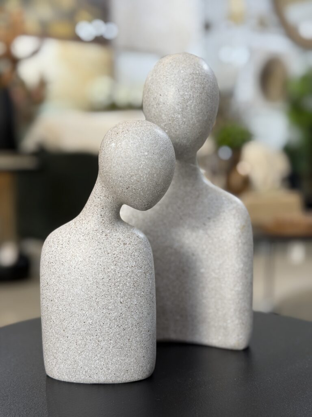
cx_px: 156
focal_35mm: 48
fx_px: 577
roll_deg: +0.7
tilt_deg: -5.4
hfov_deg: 30.3
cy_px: 208
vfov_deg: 39.7
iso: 80
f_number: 1.78
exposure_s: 1/60
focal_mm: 6.76
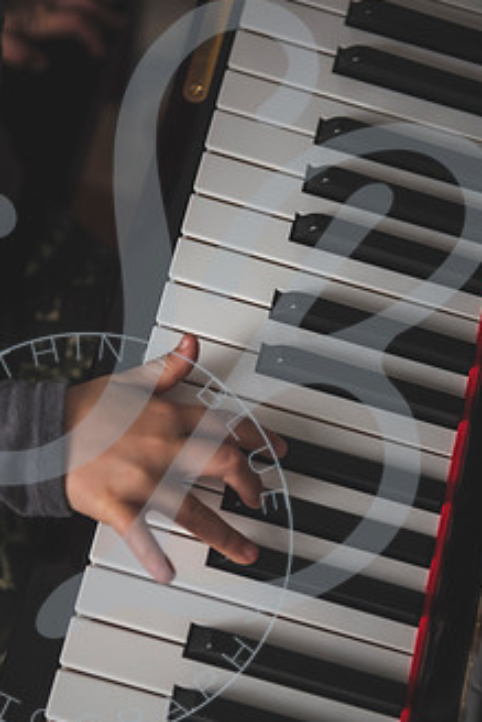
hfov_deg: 14.3
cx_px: 187
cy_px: 370
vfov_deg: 21.2
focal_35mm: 96
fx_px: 1926
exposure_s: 1/125
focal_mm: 70
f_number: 2.8
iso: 100
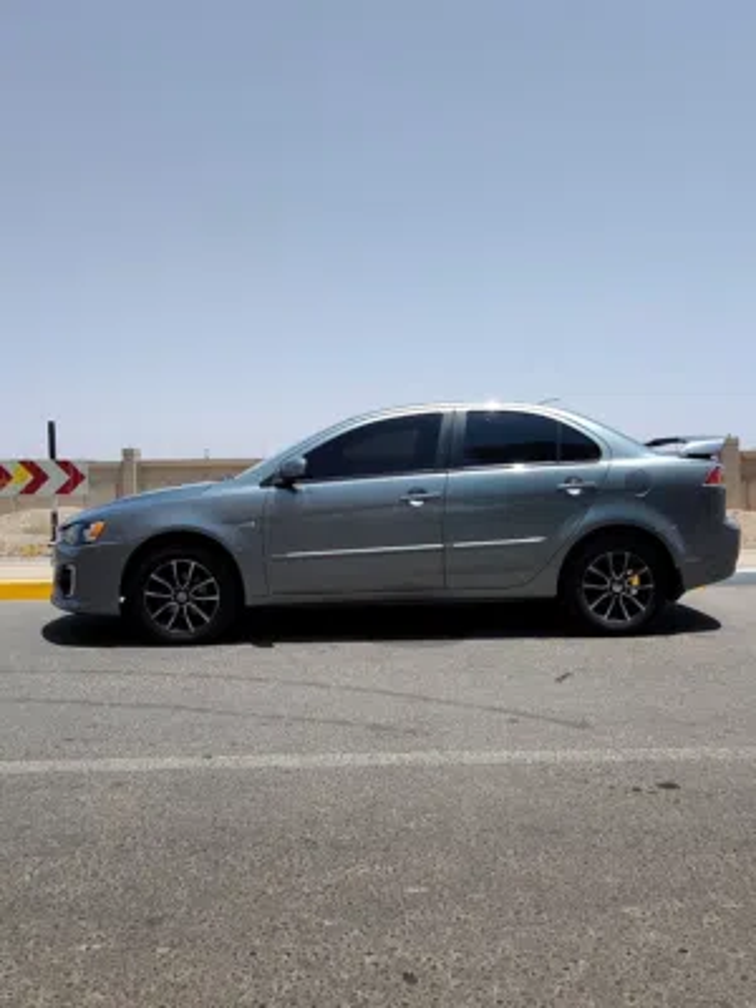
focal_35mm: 24
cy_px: 504
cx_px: 378
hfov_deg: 56.8
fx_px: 699
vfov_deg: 71.6
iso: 50
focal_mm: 1.67
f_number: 2.2
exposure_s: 1/1600
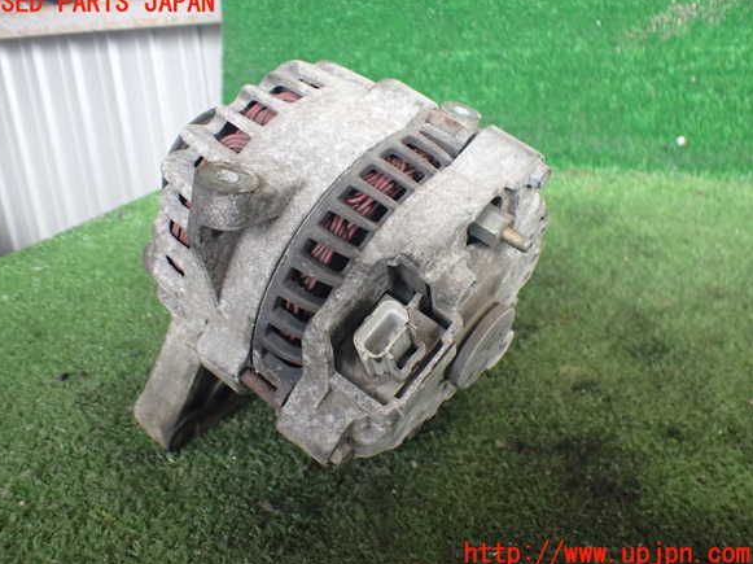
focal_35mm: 31
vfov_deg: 45.4
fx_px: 674
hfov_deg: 58.4
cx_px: 368
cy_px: 279
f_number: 2.3
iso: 640
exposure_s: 1/125
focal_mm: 5.4
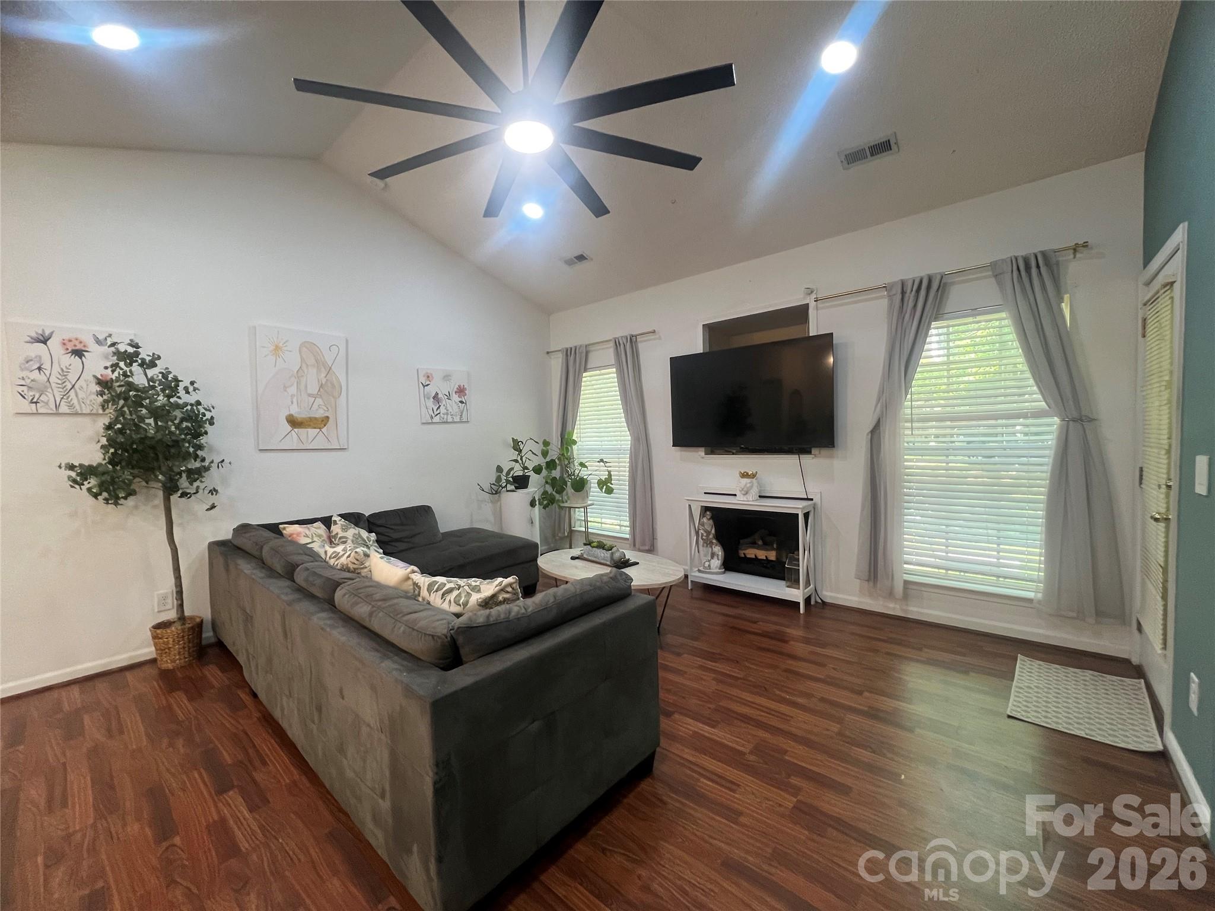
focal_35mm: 13
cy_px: 456
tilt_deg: -1.7
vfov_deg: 89.9
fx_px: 456
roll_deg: +1.7
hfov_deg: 106.2
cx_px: 608
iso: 250
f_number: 1.8
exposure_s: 1/120
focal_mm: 1.57
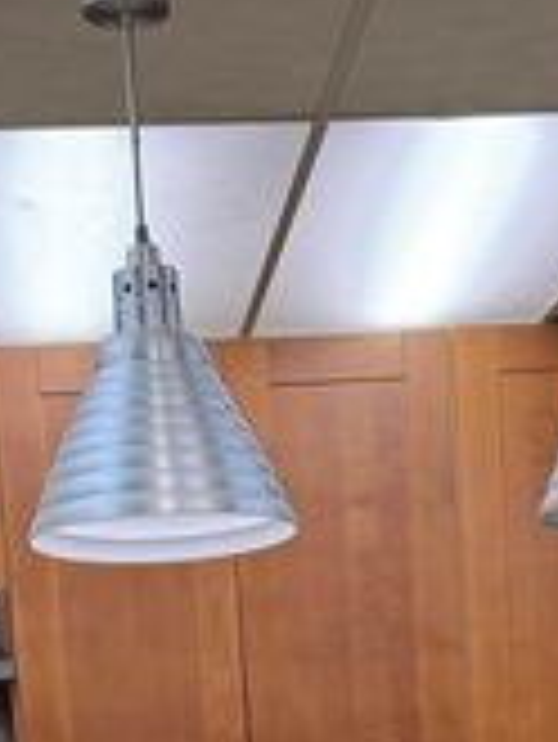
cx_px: 302
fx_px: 2082
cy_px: 1176
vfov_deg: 17.7
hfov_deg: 15.3
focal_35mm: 97
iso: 125
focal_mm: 6.76
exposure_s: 1/60
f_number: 1.78
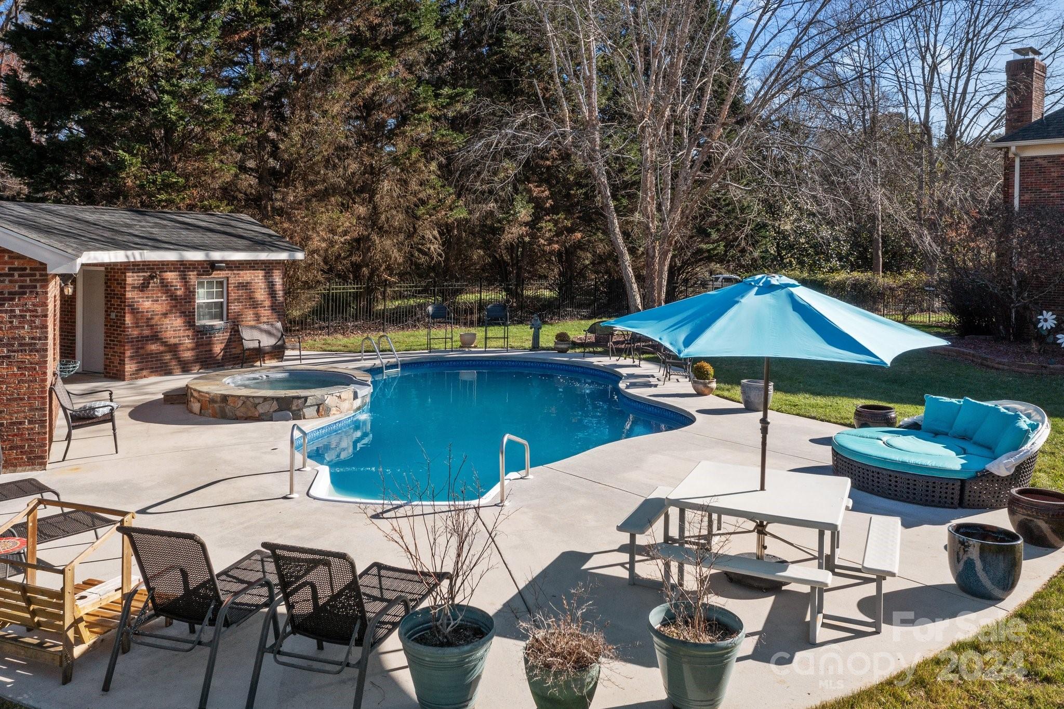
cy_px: 354
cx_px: 532
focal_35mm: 28
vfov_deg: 46.4
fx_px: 827
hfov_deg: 65.5
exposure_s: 1/500
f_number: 5.6
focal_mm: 10.26
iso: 100
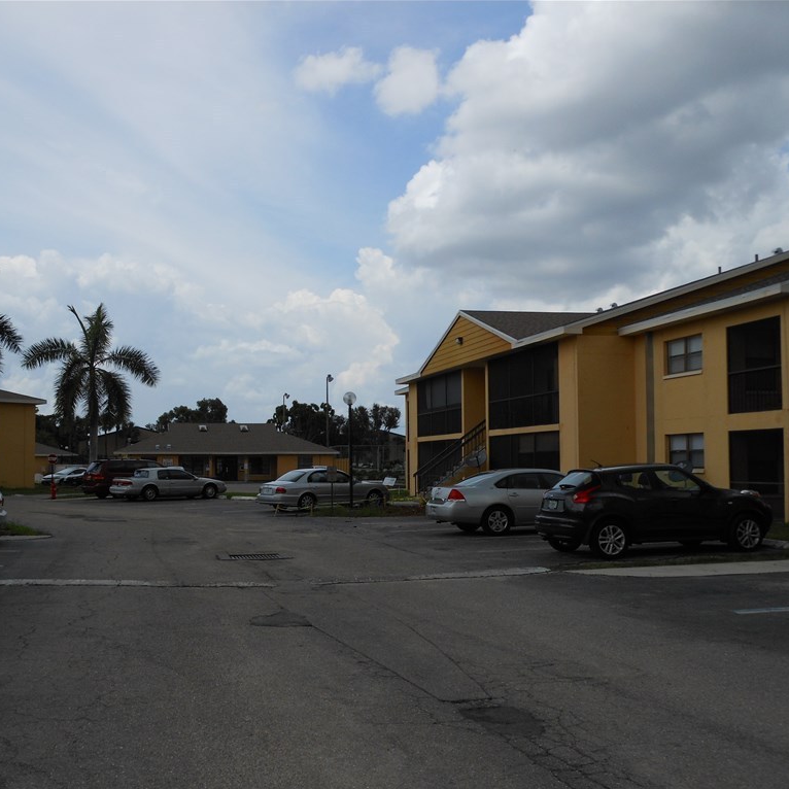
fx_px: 1006
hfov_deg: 42.6
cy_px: 394
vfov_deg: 42.8
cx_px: 304
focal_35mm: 39
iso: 80
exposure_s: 1/1500
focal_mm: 6
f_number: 3.5
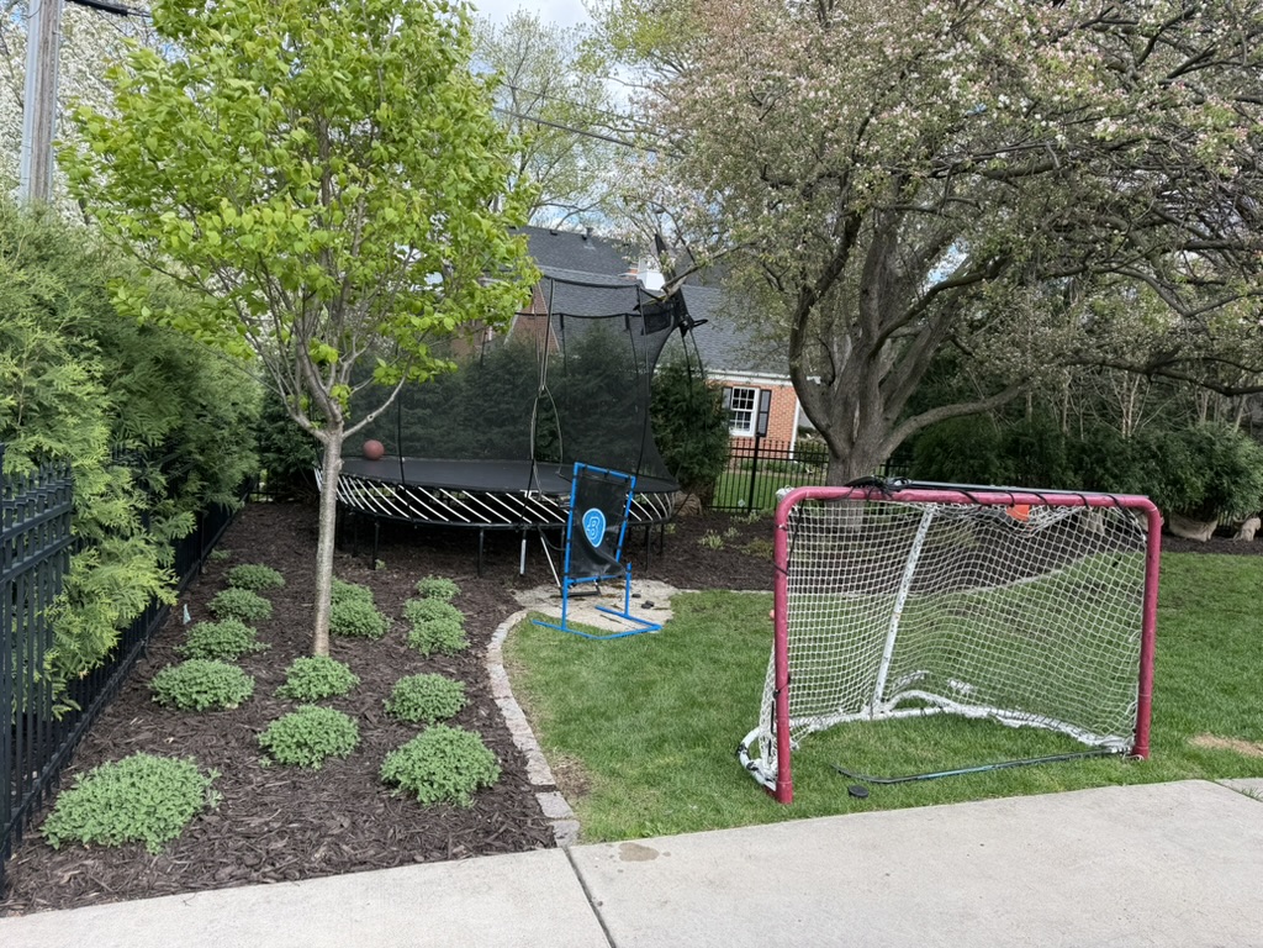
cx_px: 632
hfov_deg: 71.6
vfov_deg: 56.8
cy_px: 474
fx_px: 876
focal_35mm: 24
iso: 80
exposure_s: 1/671
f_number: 1.78
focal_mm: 6.76
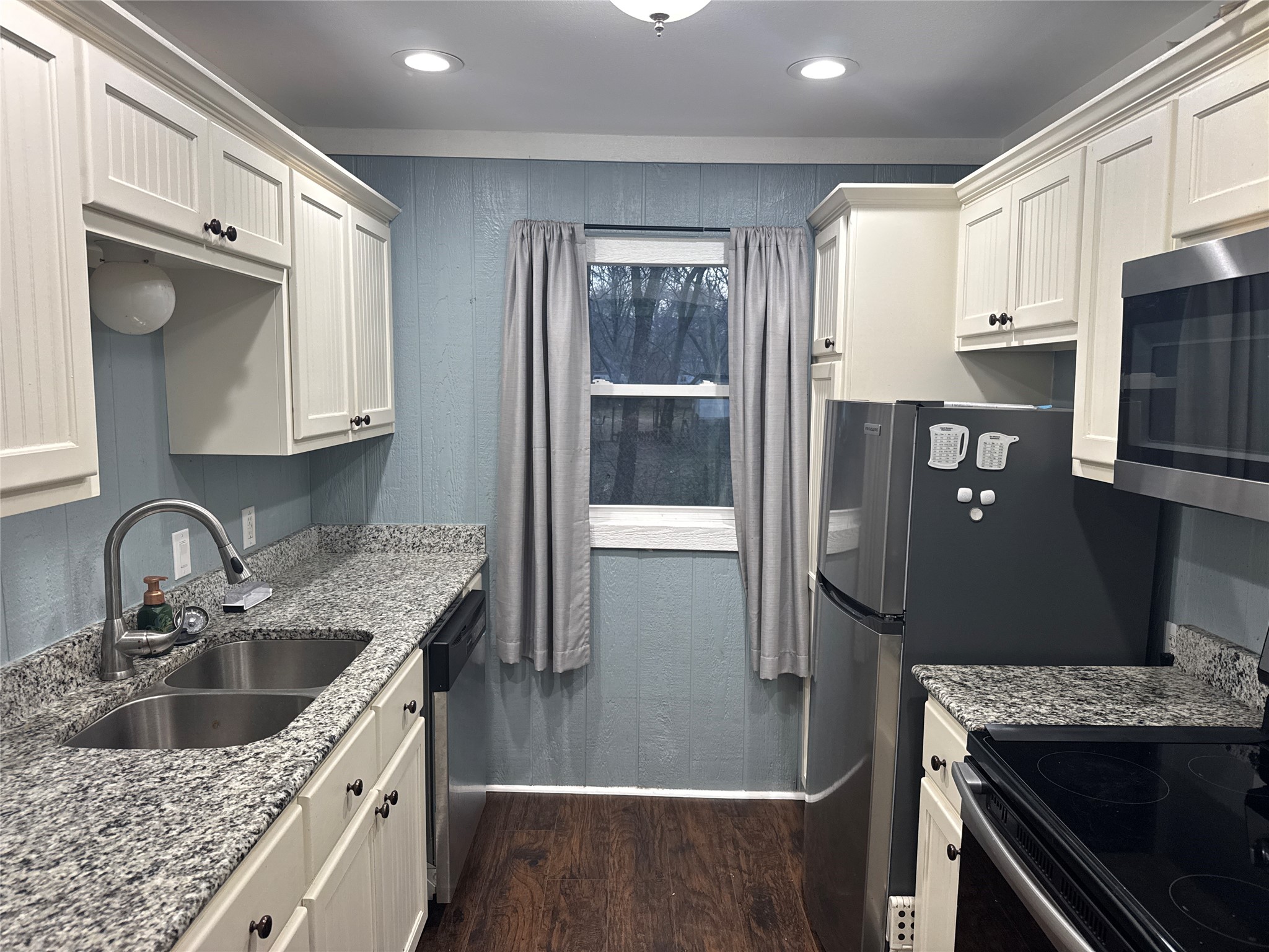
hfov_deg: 71.6
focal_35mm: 24
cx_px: 634
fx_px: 880
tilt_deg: -6.1
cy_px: 476
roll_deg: -0.2
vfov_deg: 56.8
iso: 200
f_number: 1.78
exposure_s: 1/120
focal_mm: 6.76
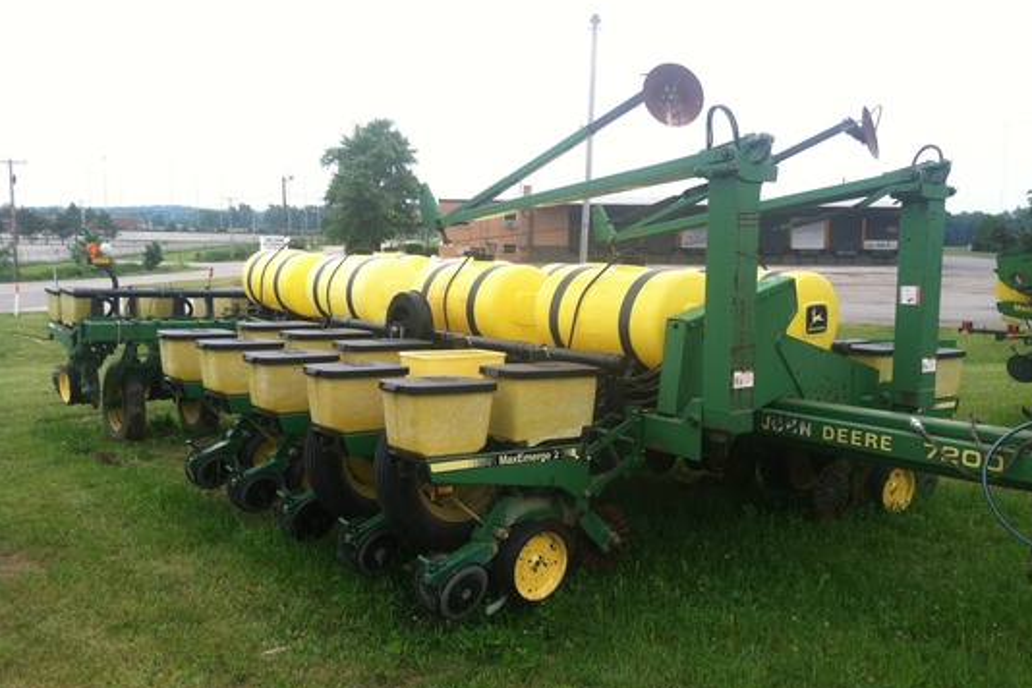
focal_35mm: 37
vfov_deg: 35.9
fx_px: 1061
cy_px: 365
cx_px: 524
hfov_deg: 51.9
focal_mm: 3.85
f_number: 2.8
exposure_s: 1/500
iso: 80
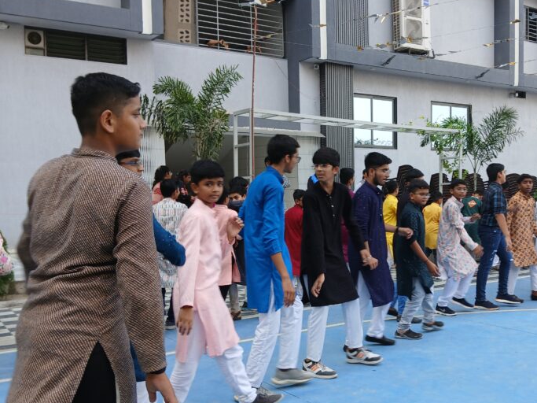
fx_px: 605
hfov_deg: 47.0
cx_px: 364
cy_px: 232
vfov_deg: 36.7
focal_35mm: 39
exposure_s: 1/100
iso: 32
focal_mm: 3.98
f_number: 1.8
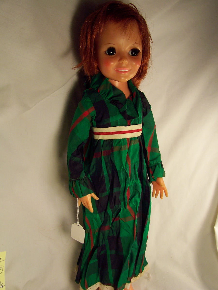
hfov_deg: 38.7
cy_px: 145
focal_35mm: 37
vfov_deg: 50.1
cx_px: 109
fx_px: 311
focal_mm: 5.6
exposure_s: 1/180
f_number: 2.8
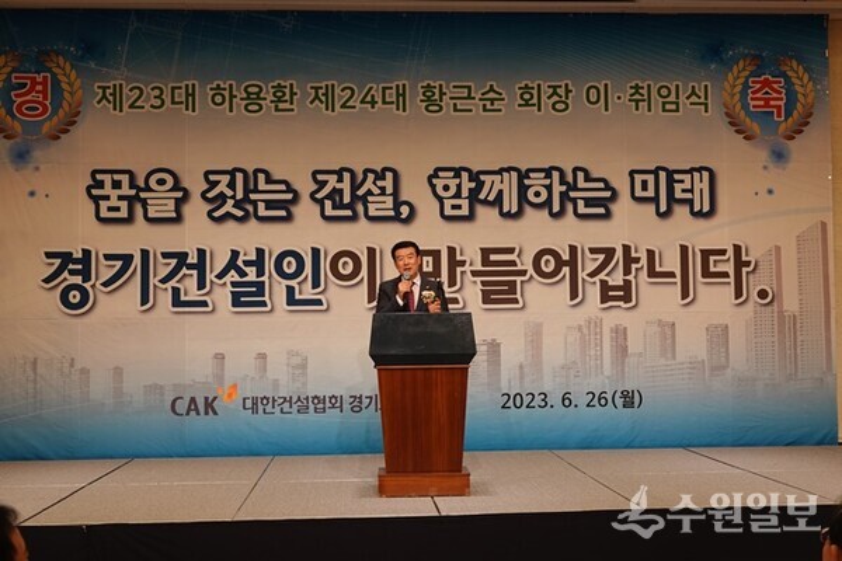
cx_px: 421
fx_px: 1029
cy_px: 280
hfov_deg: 44.5
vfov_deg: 30.5
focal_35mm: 44
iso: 160
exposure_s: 1/50
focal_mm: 16.31
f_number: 3.2
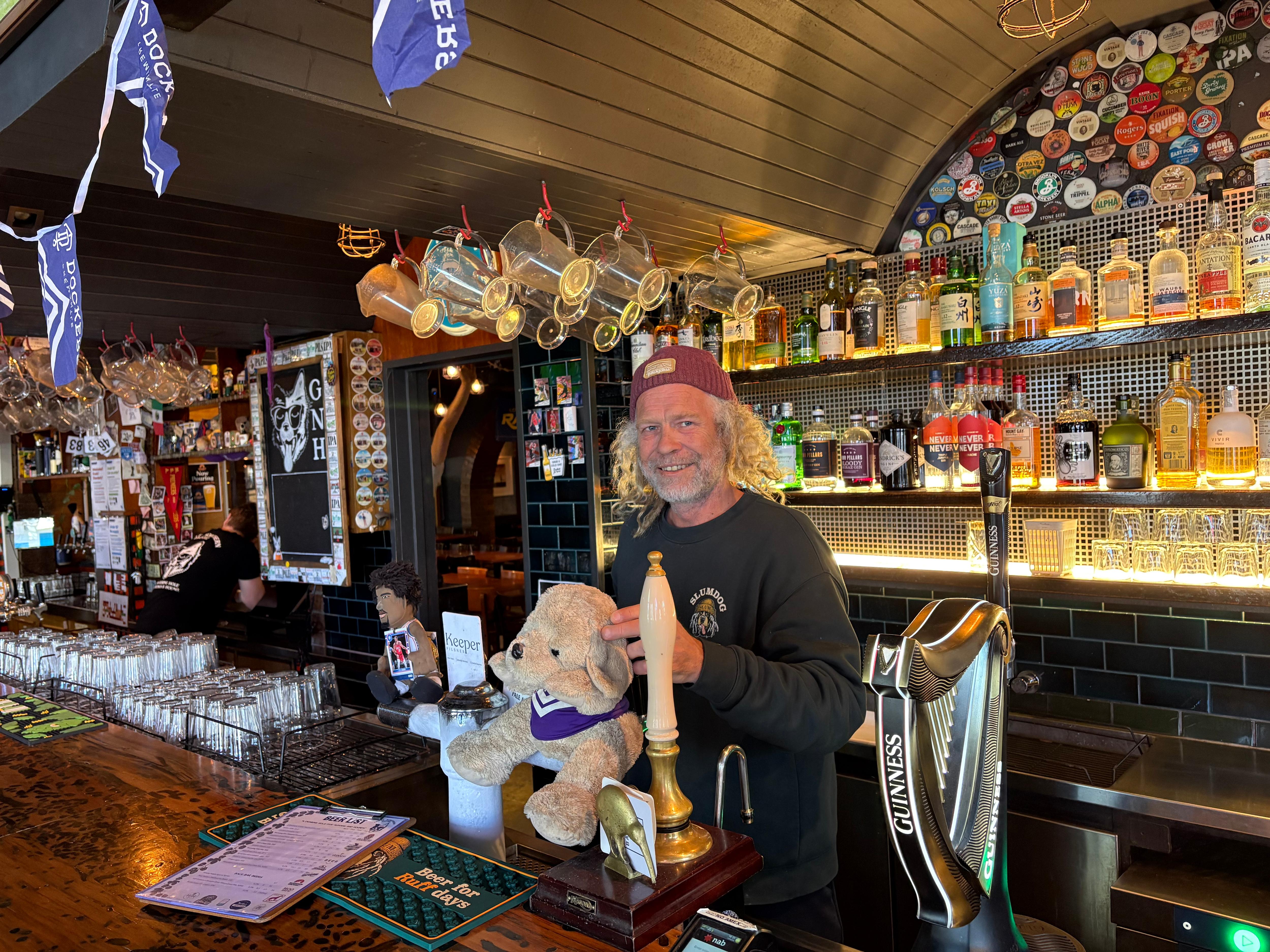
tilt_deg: -0.8
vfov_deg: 53.1
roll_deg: +3.3
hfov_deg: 67.3
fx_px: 954
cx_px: 635
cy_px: 476
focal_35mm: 26
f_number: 1.6
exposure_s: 1/50
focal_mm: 5.96
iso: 320
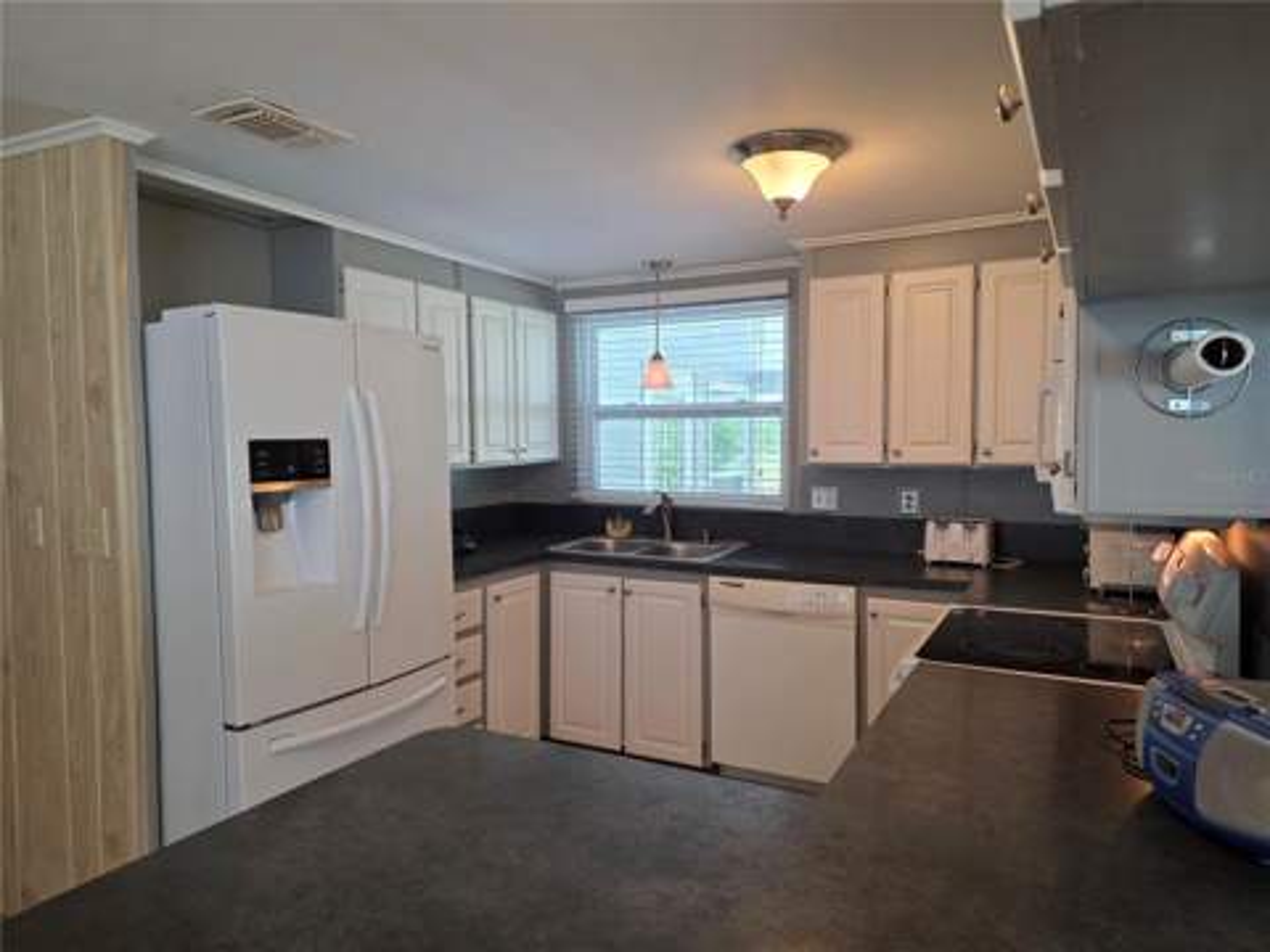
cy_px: 476
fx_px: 844
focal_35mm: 23
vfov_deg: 58.9
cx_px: 635
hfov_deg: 73.9
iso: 320
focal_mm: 6.25
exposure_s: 1/120
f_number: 1.7
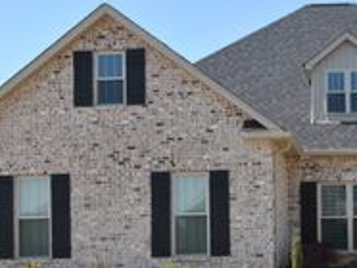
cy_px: 208
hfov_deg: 20.9
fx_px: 960
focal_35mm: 93
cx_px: 253
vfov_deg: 15.8
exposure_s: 1/250
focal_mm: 24
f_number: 8
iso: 100
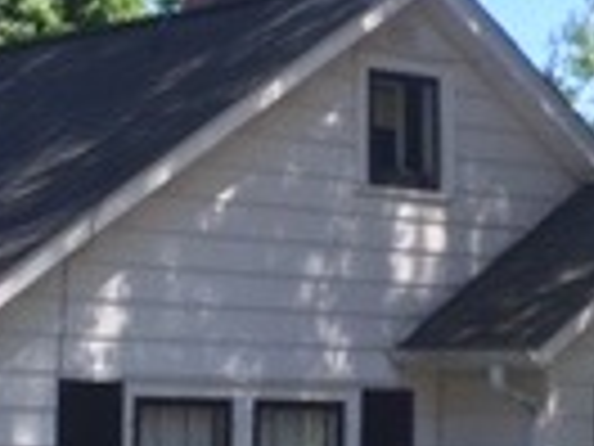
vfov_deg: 10.5
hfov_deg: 14.0
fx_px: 2420
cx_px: 432
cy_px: 396
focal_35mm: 141
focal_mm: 4.15
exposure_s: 1/599
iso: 32
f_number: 2.2
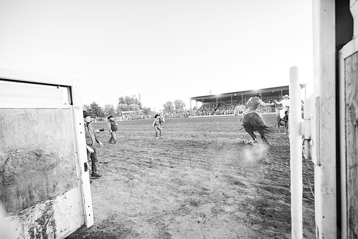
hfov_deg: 104.2
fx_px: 139
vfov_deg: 81.2
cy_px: 120
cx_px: 179
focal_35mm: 14
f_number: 4
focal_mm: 14
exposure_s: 1/500
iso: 5000
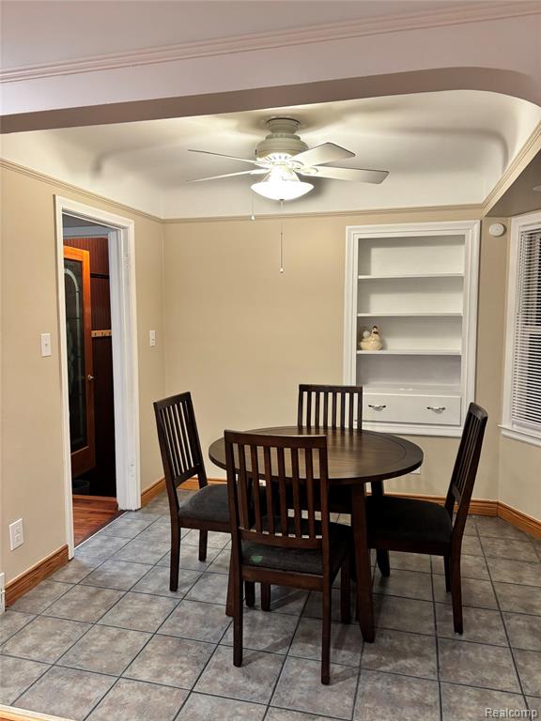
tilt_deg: -6.0
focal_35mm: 26
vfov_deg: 67.3
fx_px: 542
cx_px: 270
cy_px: 360
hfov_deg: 53.1
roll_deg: -0.8
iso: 160
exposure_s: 1/60
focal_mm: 5.96
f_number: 1.6
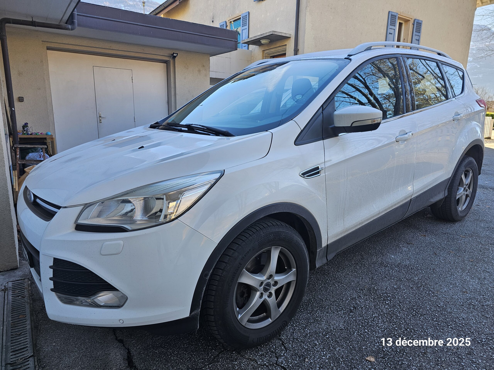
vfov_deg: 58.9
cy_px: 185
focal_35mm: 23
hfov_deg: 73.9
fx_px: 328
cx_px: 247
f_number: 1.7
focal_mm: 6.3
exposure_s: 1/180
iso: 32
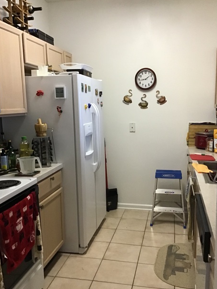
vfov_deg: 53.9
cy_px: 150
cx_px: 116
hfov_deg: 41.8
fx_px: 284
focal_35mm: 34
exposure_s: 1/30
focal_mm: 3.3
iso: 160
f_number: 2.4
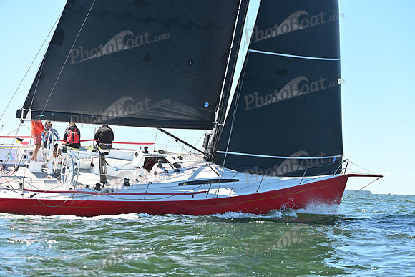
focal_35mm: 70
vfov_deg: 19.5
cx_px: 208
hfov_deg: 28.8
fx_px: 807
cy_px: 138
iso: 320
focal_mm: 70
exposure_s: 1/1250
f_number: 4
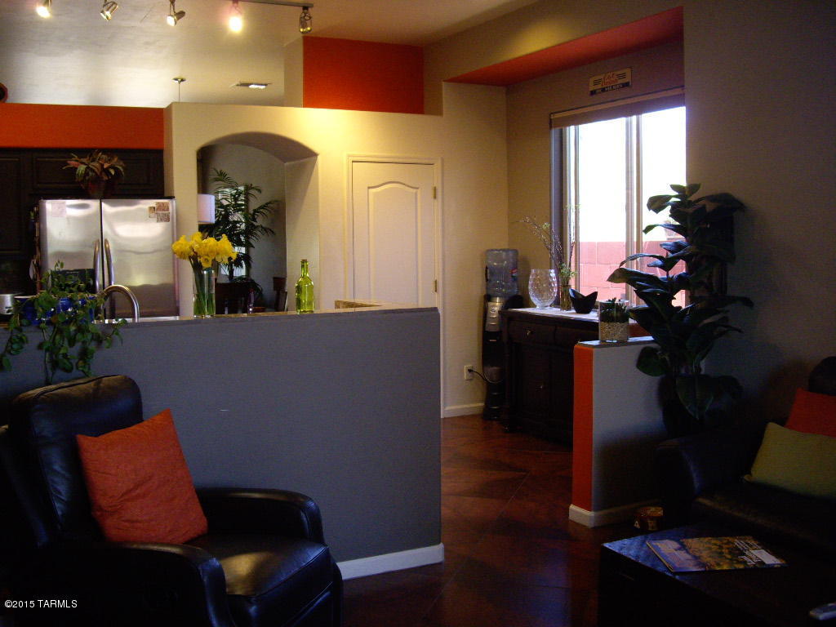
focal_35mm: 38
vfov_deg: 37.7
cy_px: 314
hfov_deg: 49.0
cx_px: 418
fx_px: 918
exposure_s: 1/50
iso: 400
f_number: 2.8
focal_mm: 7.9
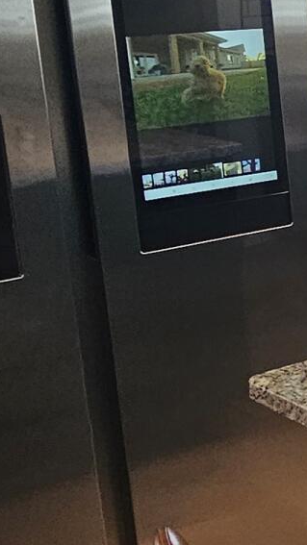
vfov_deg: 27.8
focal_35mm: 75
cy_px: 135
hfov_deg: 11.0
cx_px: 899
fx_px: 1085
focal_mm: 2.2
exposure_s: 1/60
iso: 160
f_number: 2.2
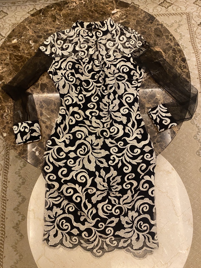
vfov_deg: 67.3
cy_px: 134
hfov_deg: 53.1
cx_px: 100
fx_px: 201
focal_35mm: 26
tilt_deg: -74.5
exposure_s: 1/33
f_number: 1.8
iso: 320
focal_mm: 4.25
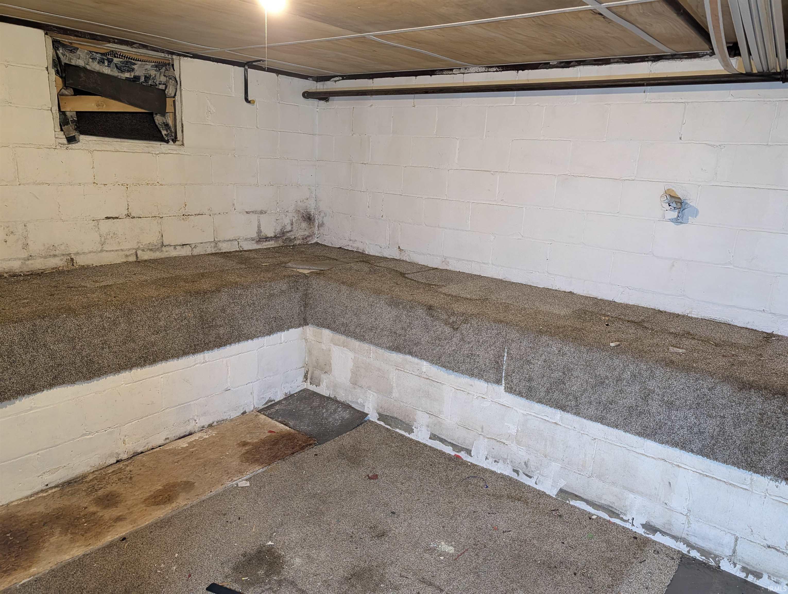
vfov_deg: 56.9
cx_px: 394
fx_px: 547
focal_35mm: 24
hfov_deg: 71.5
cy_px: 297
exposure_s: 1/120
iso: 827
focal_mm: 6.9
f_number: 1.68
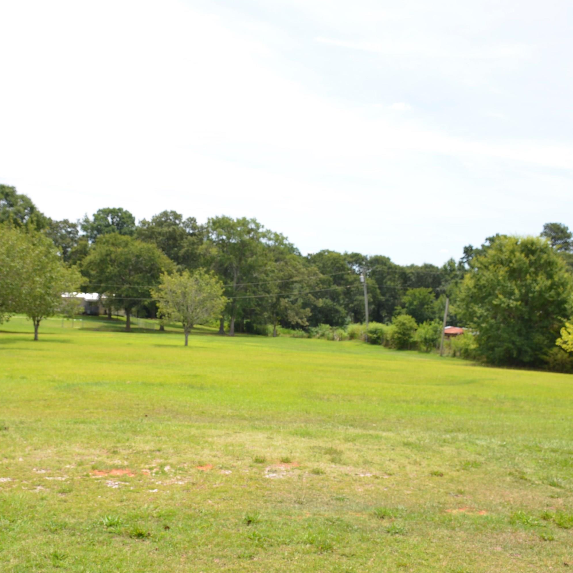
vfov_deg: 39.2
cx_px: 249
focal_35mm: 43
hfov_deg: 39.1
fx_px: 805
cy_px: 290
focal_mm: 22
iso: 100
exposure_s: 1/250
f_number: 9
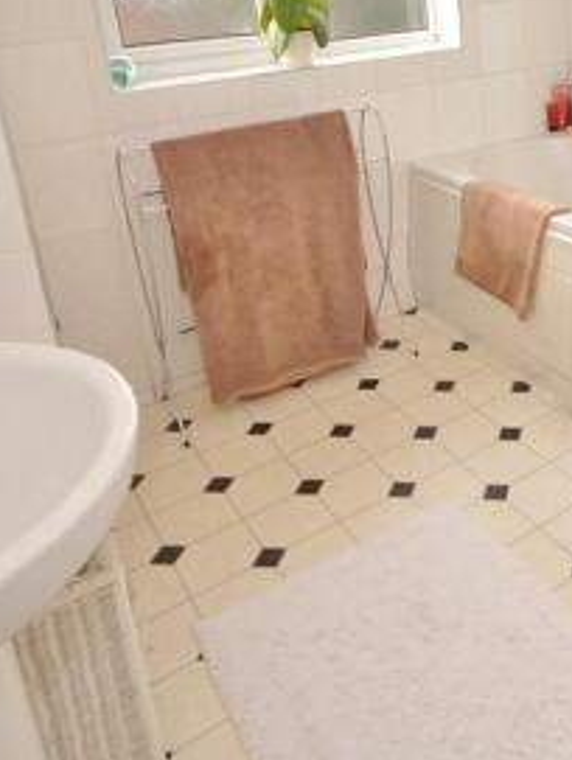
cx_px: 554
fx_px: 993
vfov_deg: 40.7
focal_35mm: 45
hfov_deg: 30.2
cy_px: 186
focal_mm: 13
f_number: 4.5
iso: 200
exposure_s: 1/80
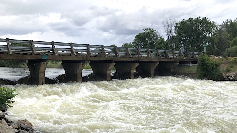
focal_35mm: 31
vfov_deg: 37.5
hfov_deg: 62.6
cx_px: 117
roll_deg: +1.2
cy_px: 85
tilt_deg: -7.0
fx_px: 195
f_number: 1.8
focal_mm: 4
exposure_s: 1/2525
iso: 20
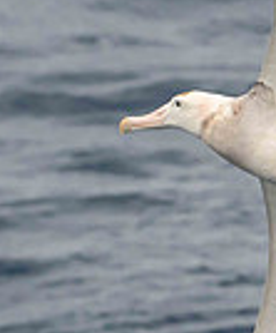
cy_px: 86
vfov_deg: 0.8
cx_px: 164
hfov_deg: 0.7
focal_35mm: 2417
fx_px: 24168
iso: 1000
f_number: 8
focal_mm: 500
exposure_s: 1/2000
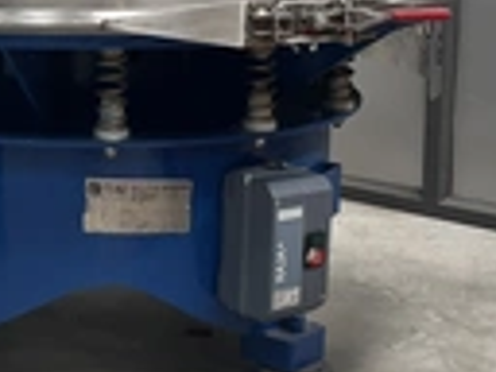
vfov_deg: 18.0
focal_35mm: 81
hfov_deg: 23.6
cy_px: 74
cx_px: 78
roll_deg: +2.4
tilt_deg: -8.5
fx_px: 1161
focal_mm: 5.1
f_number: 1.6
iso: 125
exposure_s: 1/100
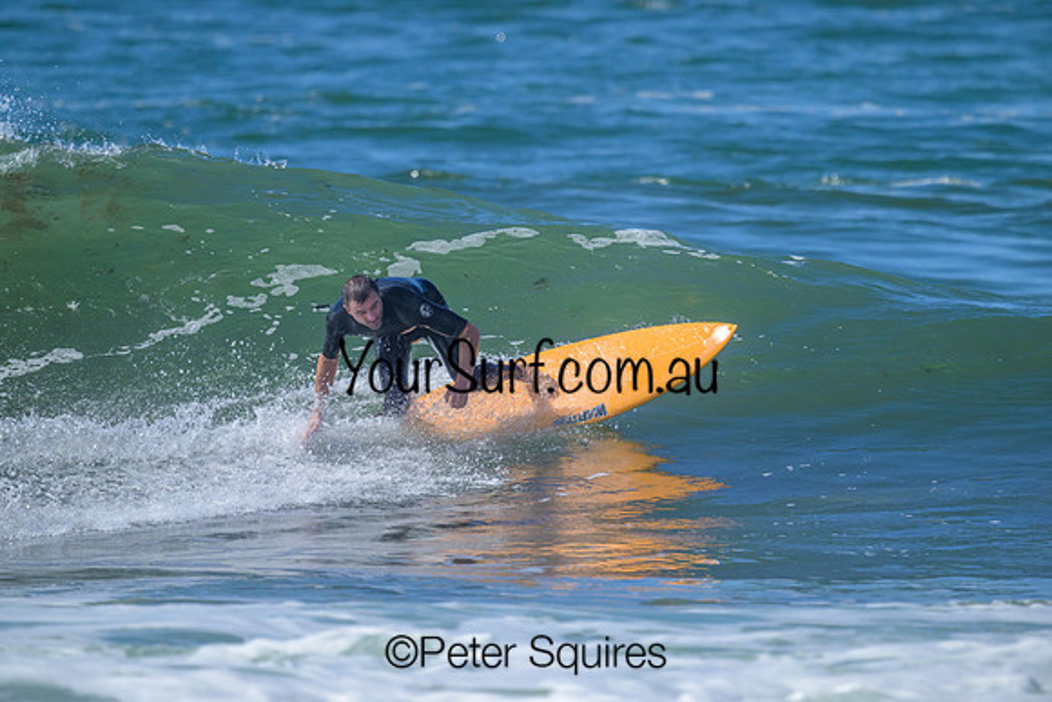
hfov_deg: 1.8
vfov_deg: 1.2
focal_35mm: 1120
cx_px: 526
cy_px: 351
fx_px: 32735
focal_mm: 1120
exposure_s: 1/4000
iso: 2000
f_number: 9
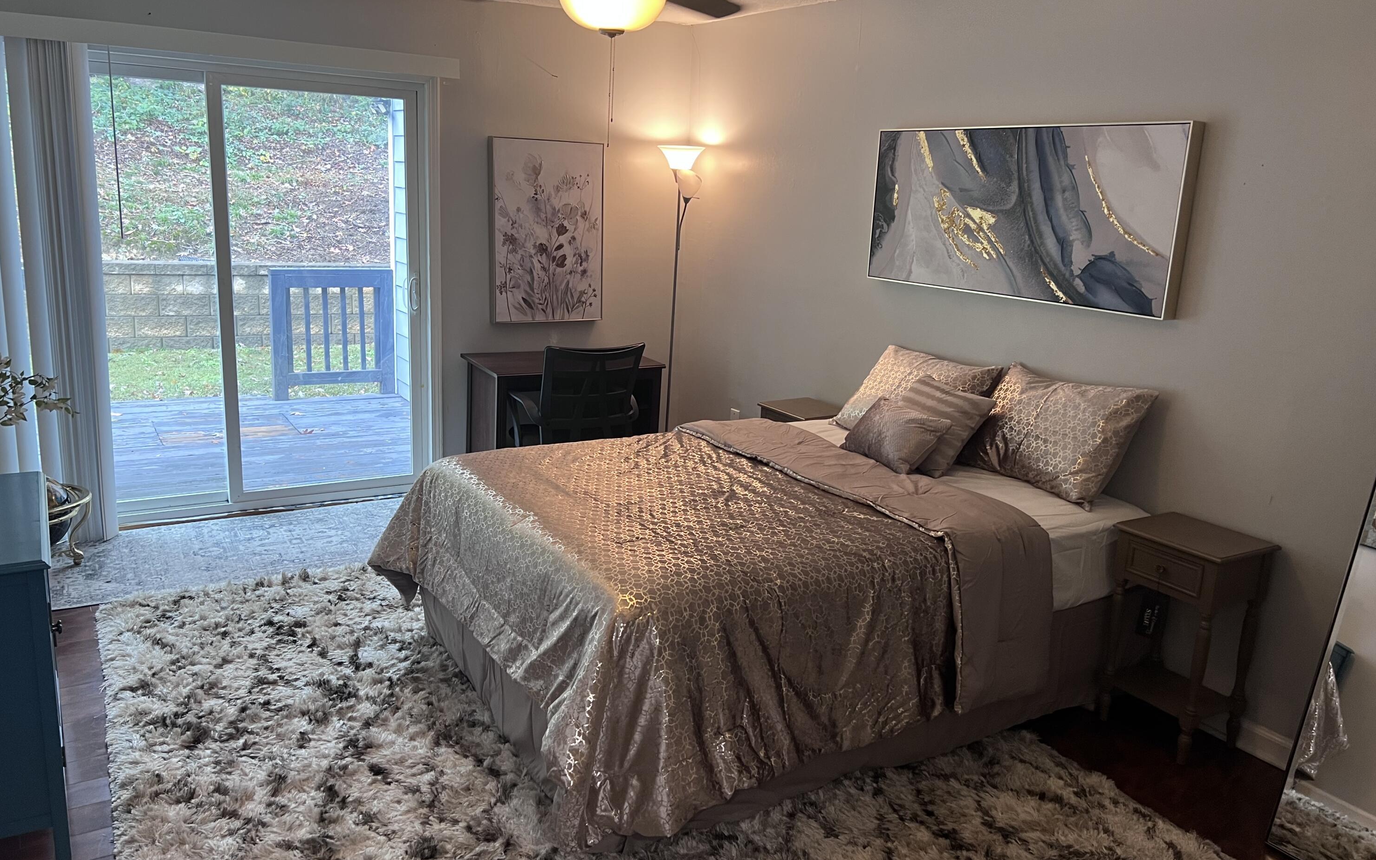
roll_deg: -3.0
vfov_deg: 44.5
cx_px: 683
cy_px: 403
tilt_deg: -12.9
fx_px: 1050
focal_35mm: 28
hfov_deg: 66.5
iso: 100
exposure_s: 1/60
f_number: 1.5
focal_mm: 5.7
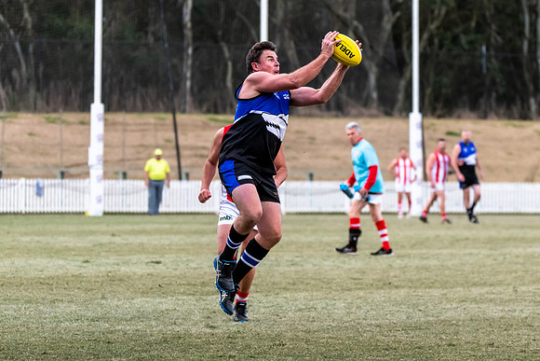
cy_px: 188
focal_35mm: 259
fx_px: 3881
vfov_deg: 5.3
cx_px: 280
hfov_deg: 8.0
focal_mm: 190
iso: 2800
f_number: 5
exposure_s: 1/1600
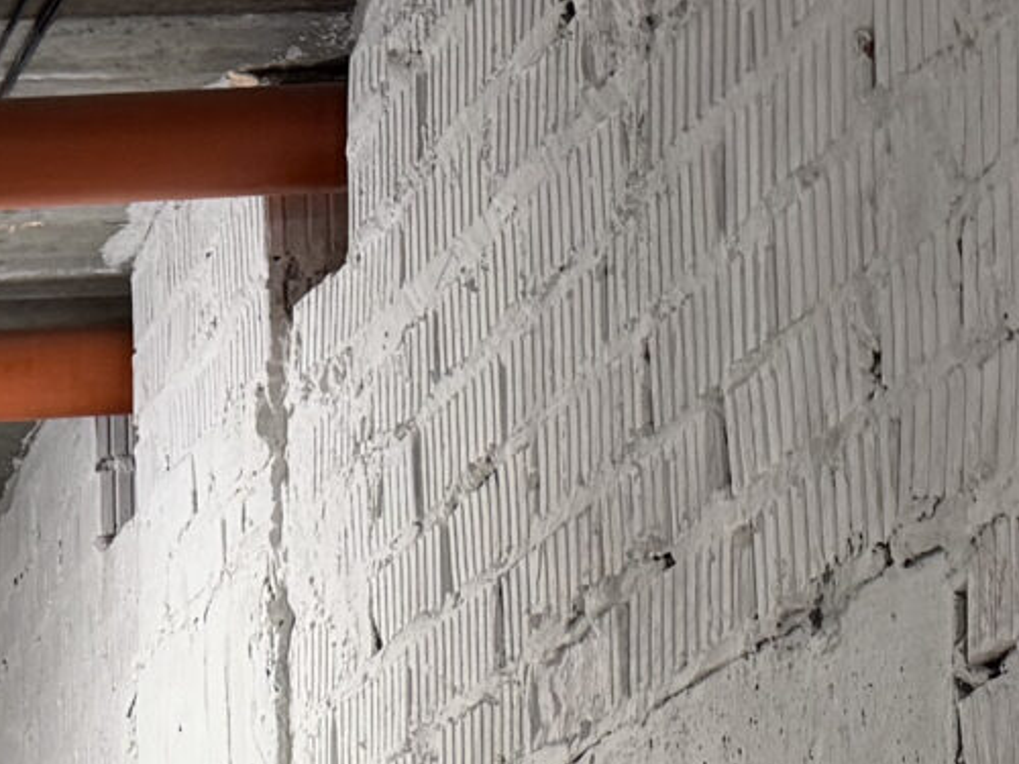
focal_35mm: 123
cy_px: 1595
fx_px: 3621
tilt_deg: -0.8
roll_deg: +1.5
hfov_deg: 14.7
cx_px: -611
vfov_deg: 10.9
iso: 320
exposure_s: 1/50
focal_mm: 6.76
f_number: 1.78
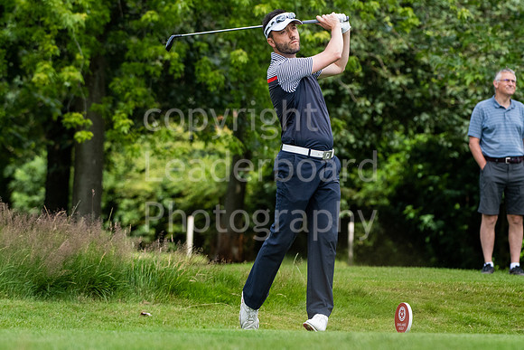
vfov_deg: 3.8
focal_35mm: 360
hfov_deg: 5.7
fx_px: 5241
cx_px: 262
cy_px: 175
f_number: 5.6
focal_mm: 240
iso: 1000
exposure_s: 1/2500
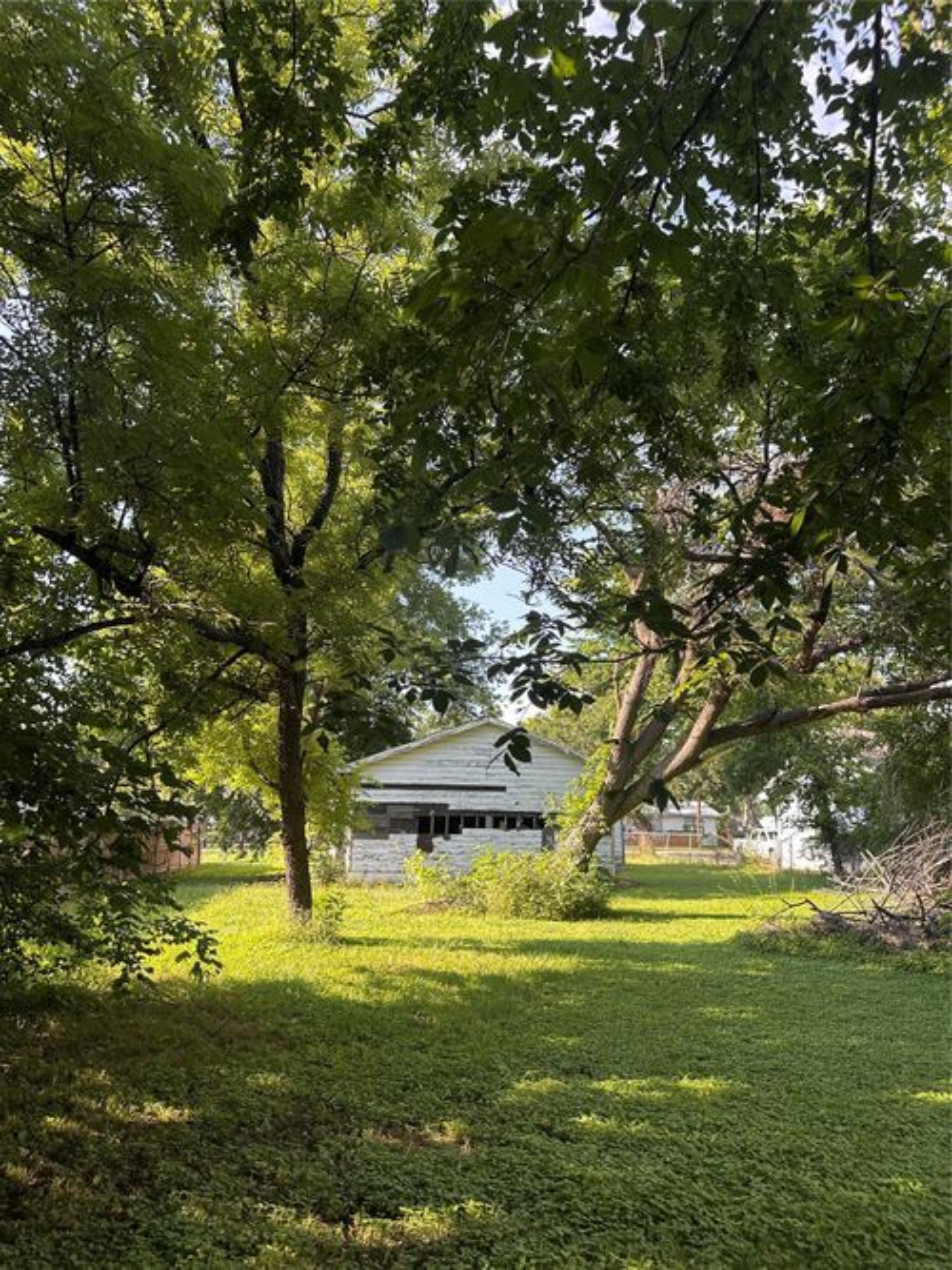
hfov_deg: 56.8
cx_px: 476
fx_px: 880
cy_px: 635
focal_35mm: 24
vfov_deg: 71.6
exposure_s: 1/458
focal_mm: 6.86
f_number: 1.78
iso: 80
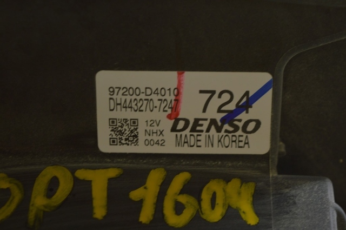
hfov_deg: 24.6
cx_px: 173
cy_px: 115
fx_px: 792
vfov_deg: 16.5
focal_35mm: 82
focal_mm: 55
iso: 400
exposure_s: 1/20
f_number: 5.6
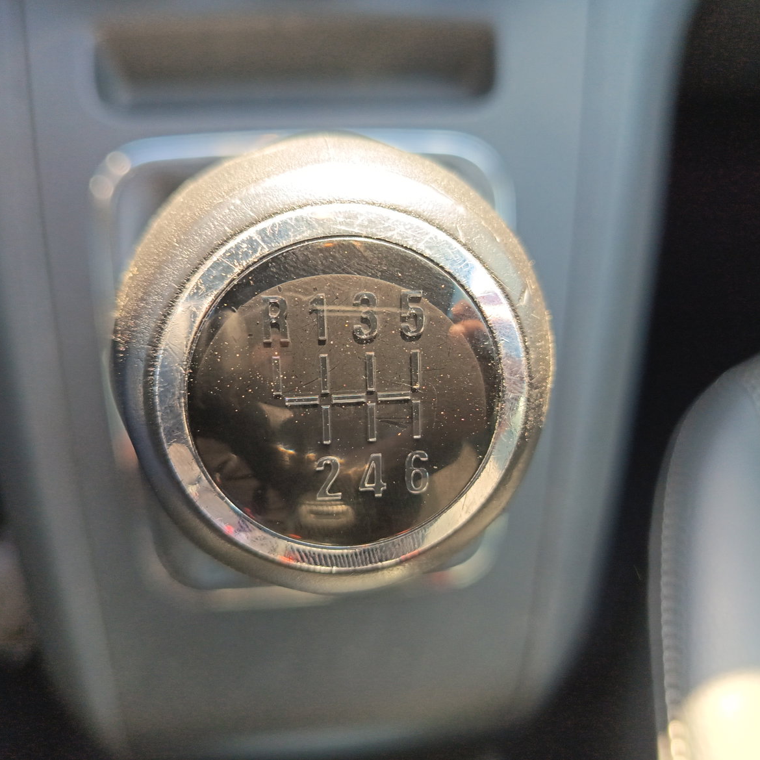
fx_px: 720
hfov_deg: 55.6
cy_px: 374
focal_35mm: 29
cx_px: 370
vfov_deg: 55.6
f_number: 1.75
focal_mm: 5.25
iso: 619
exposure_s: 1/120
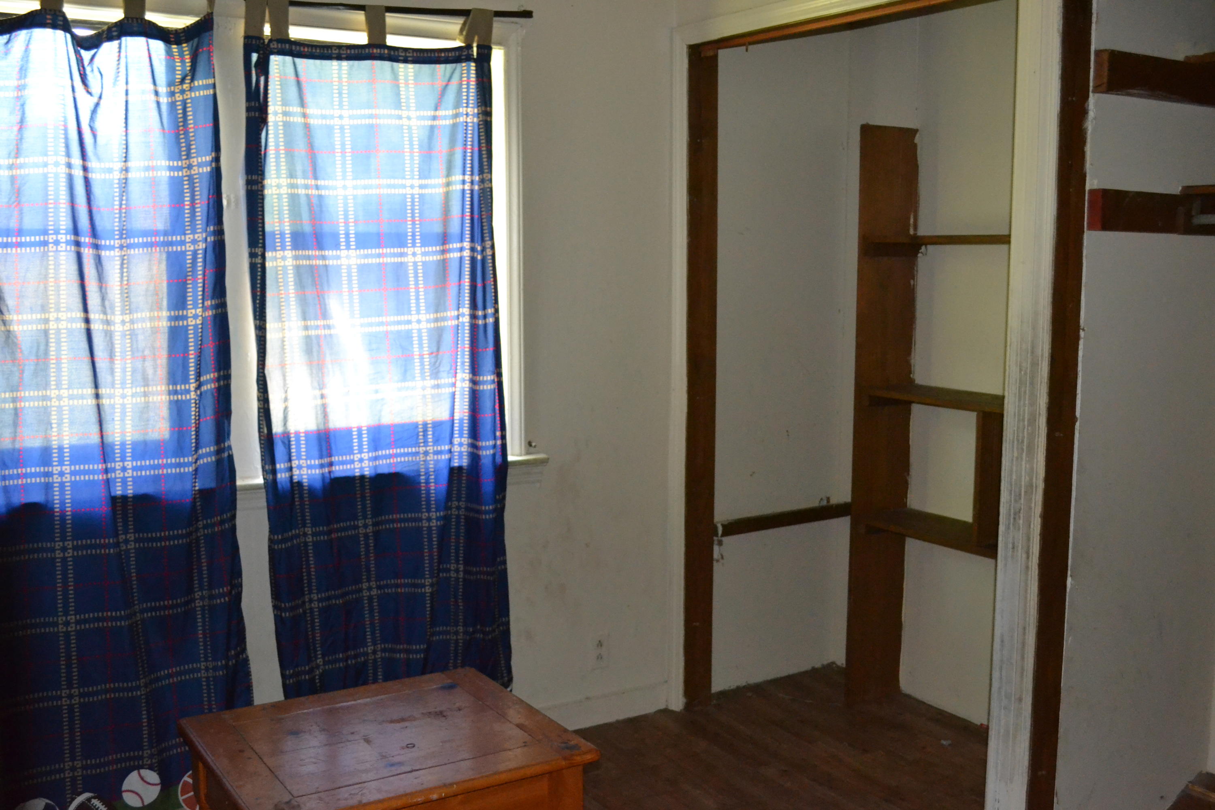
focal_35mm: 36
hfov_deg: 53.1
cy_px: 405
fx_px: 1215
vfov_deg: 36.9
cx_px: 608
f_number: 4
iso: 3200
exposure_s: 1/60
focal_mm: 24
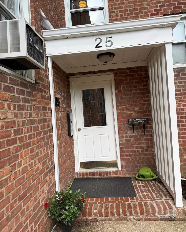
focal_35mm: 26
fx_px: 179
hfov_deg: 54.9
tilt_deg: +3.0
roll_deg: +3.3
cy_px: 109
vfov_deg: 66.0
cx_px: 94
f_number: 1.78
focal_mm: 6.76
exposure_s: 1/602
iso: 80
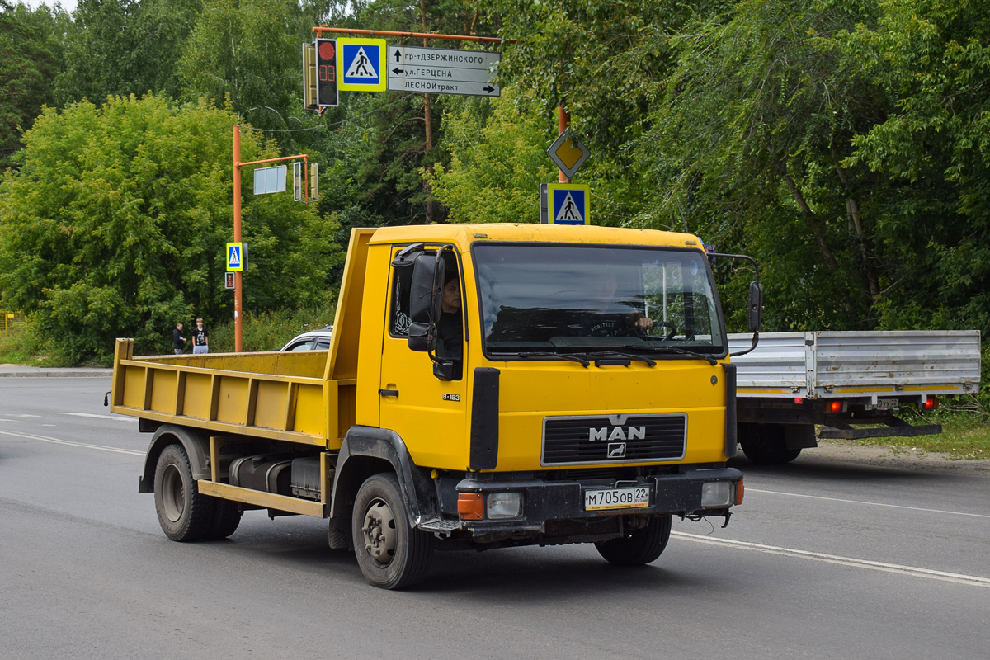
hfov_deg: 35.1
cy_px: 330
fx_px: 1567
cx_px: 495
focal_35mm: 57
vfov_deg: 23.8
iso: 200
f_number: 6.3
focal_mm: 38
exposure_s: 1/640
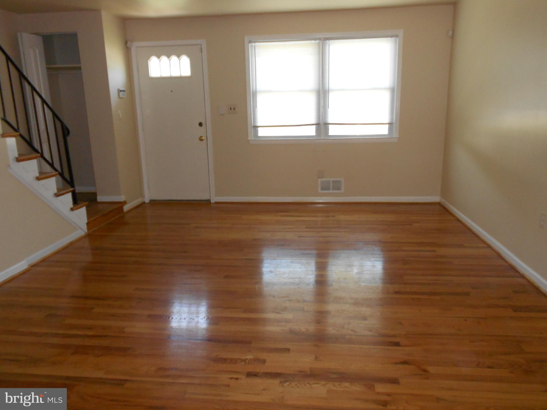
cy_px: 205
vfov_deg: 53.1
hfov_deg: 67.3
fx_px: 411
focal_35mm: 26
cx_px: 274
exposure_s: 1/25
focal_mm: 4.6
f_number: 3.2
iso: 200
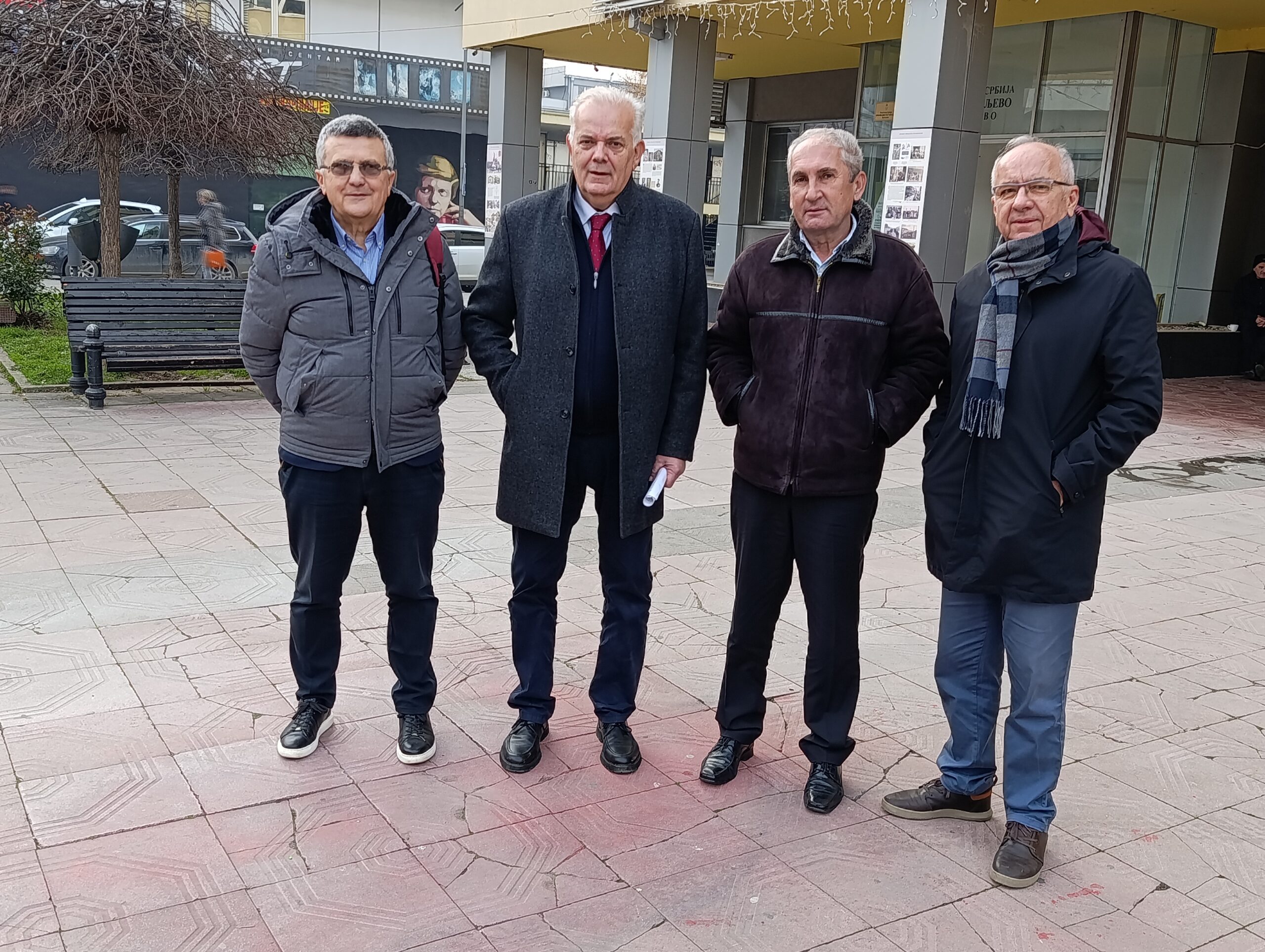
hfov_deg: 55.3
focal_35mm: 33
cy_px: 476
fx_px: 1208
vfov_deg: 43.0
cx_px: 632
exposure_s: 1/100
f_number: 1.65
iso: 89
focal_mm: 6.11
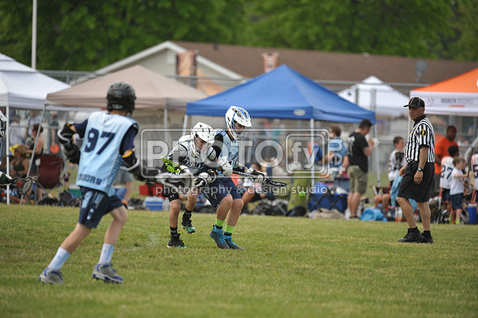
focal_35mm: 310
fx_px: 4114
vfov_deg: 4.4
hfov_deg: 6.7
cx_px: 239
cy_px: 159
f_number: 4
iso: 800
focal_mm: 310
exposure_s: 1/2500
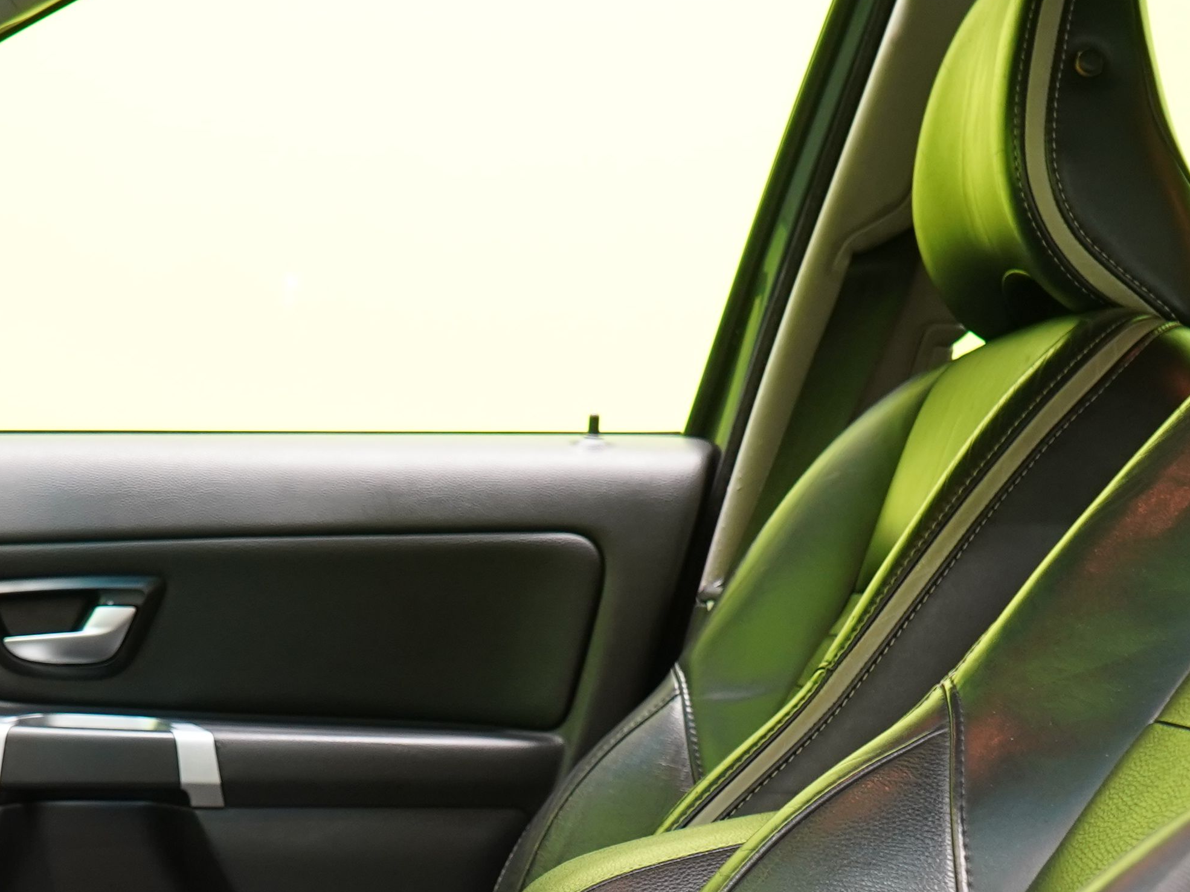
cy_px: 977
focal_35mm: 82
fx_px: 2819
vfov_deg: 17.4
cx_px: 216
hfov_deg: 23.4
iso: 1250
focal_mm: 28
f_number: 5
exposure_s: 1/20
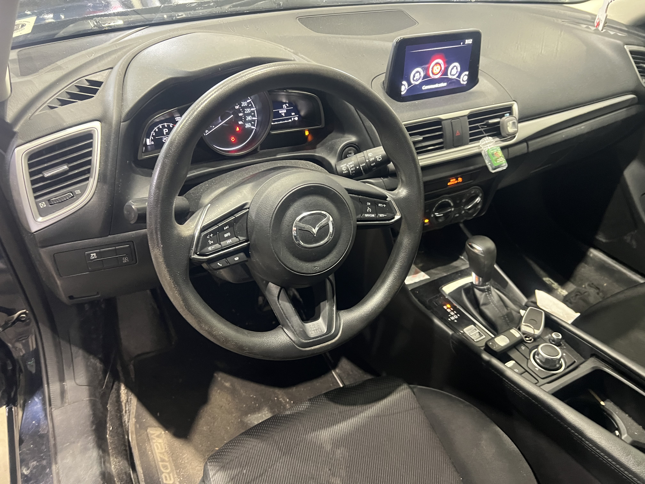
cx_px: 322
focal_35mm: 26
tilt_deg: -34.8
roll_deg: -1.9
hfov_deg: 67.3
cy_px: 242
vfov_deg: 53.1
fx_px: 484
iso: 500
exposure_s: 1/40
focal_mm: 5.7
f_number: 1.5
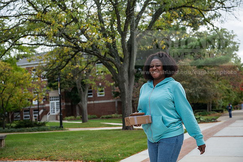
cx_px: 122
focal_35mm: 58
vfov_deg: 23.4
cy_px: 81
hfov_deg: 34.5
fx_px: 392
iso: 64
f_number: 3.5
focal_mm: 58
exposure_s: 1/320
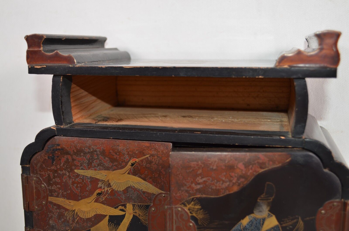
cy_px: 116
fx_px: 464
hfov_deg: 41.2
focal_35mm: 48
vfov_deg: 28.0
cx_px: 174
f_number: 4.8
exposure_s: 1/60
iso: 100
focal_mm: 32
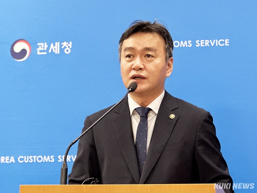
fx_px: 572
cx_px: 128
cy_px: 96
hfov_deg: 25.3
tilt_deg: +8.8
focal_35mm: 77
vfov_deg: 19.1
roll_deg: -0.9
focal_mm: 9
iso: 250
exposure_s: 1/40
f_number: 2.8
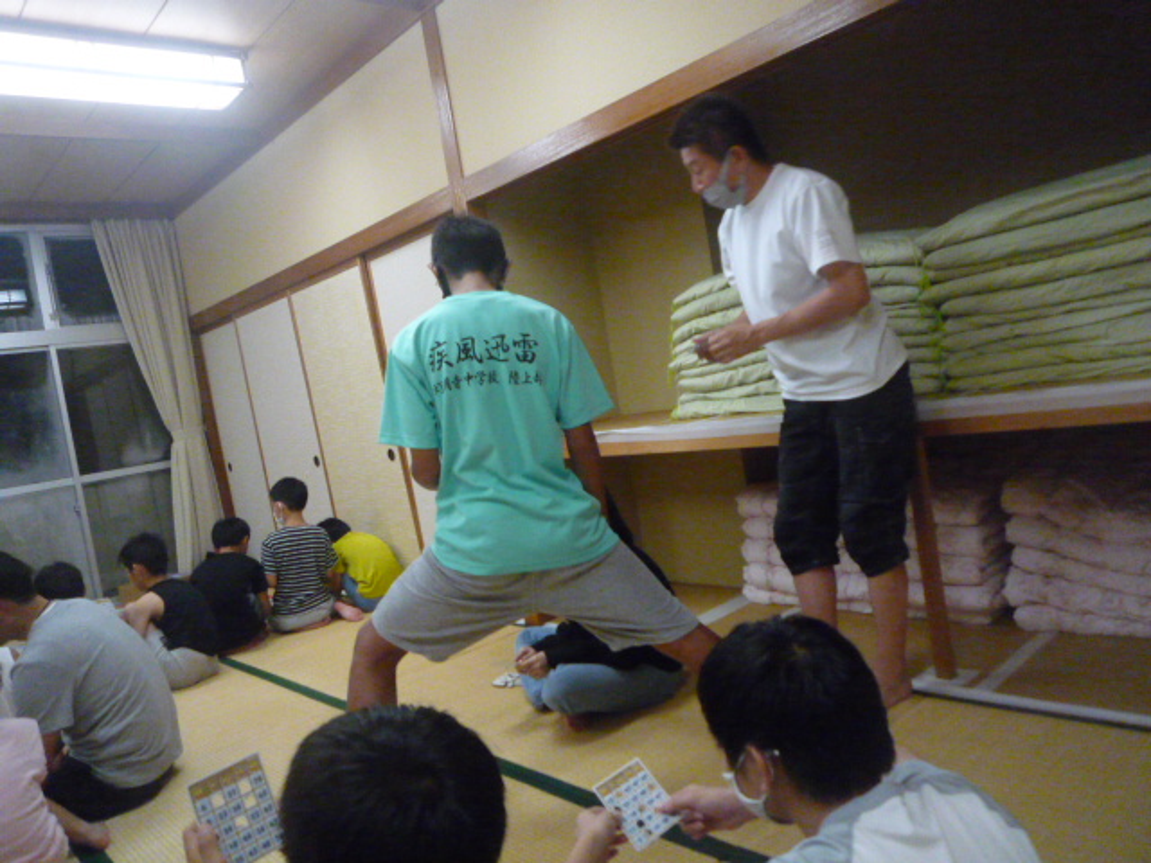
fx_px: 831
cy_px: 432
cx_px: 576
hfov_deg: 69.4
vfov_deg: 54.9
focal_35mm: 25
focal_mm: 4.4
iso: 800
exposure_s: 1/60
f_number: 2.8
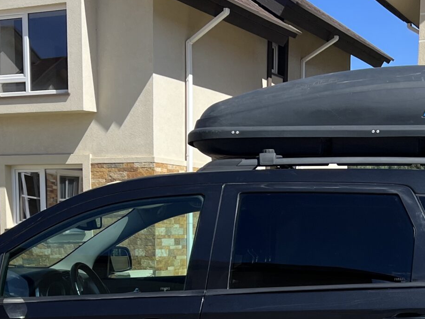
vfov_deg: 19.1
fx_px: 896
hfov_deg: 26.7
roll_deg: -0.1
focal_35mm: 73
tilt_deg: -10.3
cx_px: 241
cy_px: 376
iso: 50
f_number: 1.5
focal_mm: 5.7
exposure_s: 1/3968
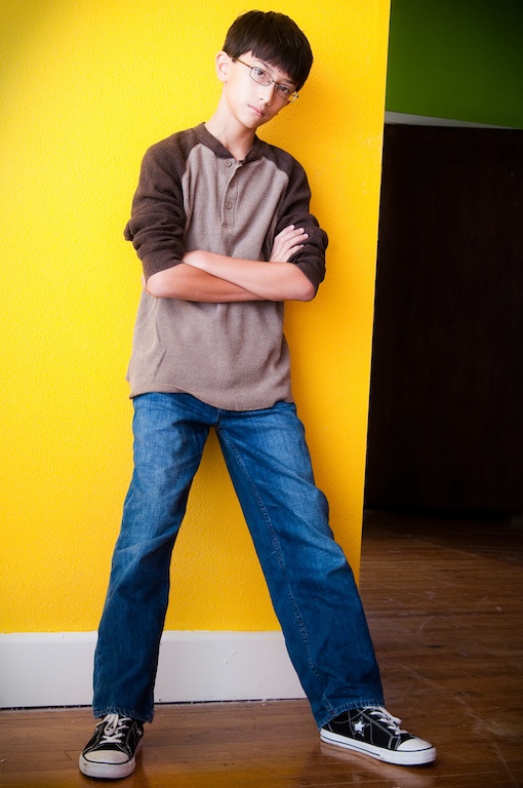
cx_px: 262
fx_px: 1311
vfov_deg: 33.4
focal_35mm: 60
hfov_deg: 22.6
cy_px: 394
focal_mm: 40
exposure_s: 1/125
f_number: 11
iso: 400
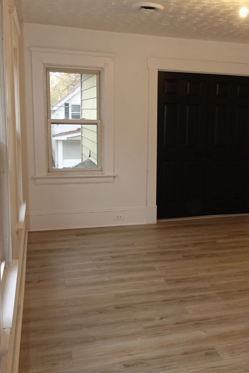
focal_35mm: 37
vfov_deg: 51.9
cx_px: 176
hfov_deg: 35.4
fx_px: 384
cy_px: 184
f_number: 3.2
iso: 320
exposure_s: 1/80
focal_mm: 8.82
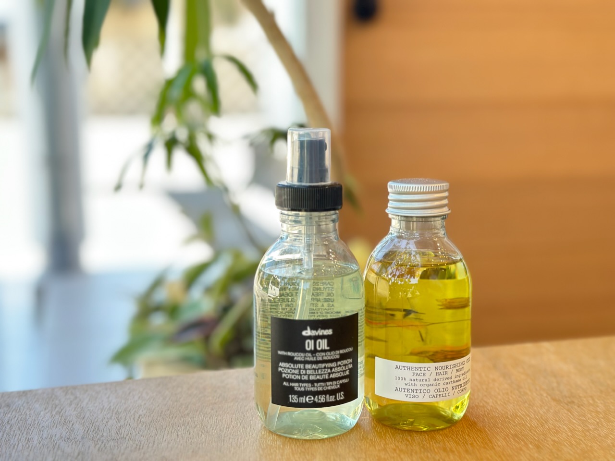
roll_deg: +0.1
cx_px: 308
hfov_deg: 39.7
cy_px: 230
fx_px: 853
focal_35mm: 48
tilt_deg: -10.4
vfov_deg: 30.3
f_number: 1.78
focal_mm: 6.86
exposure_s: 1/136
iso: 80
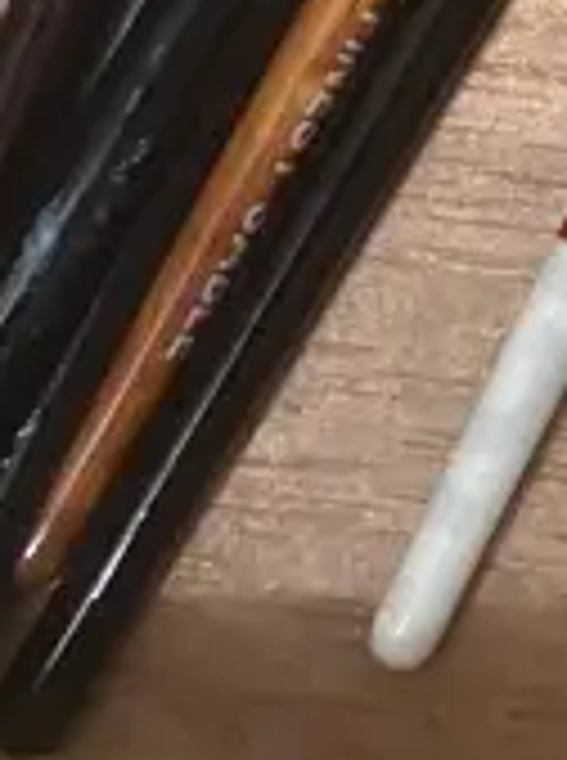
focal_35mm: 170
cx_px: 1130
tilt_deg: -78.7
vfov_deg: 11.0
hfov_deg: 8.3
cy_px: -499
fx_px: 3727
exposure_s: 1/50
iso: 200
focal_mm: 3.99
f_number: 1.8
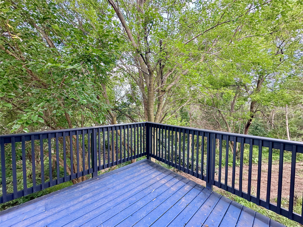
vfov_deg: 85.7
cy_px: 114
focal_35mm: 14
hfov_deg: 102.1
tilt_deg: -1.6
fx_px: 123
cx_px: 152
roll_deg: +0.7
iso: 100
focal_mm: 2.22
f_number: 2.2
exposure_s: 1/99
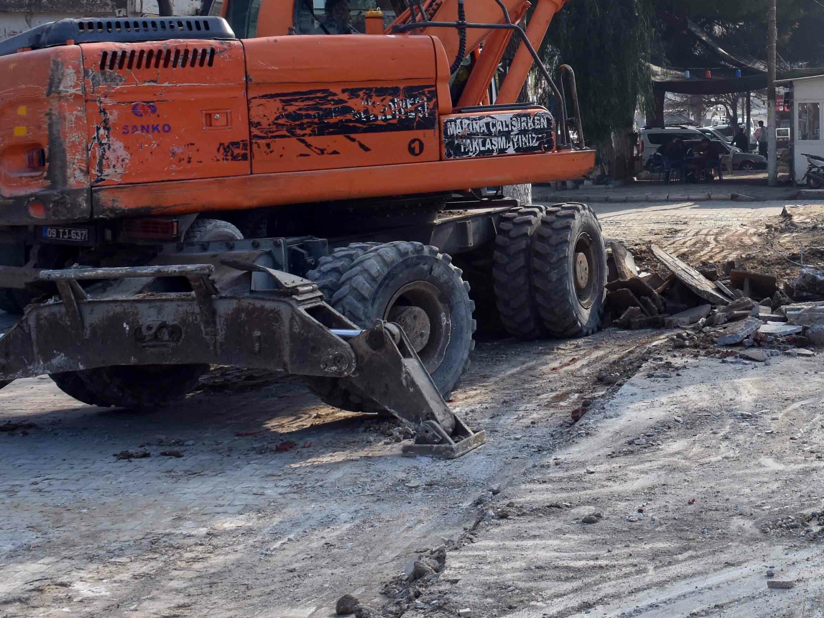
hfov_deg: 28.0
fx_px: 1595
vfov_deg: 21.4
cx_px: 729
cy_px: 62
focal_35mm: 67
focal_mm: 20
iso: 320
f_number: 8
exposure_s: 1/500
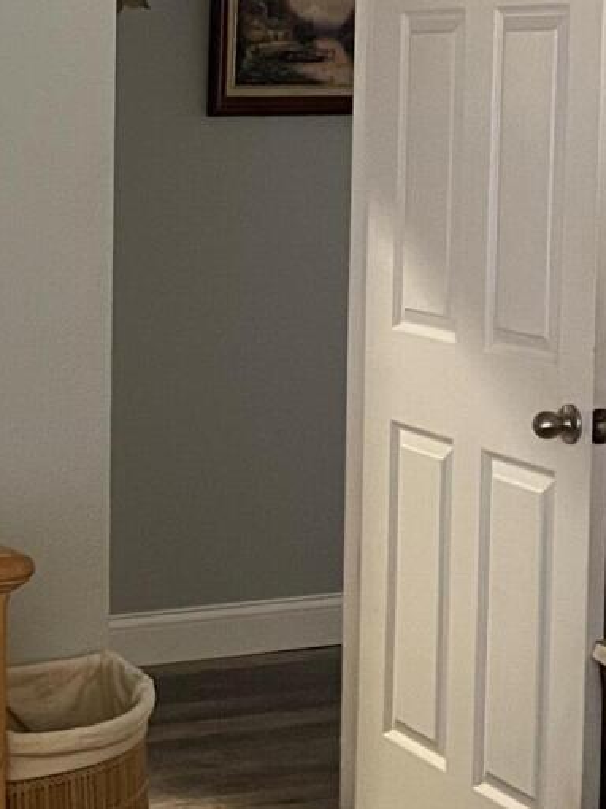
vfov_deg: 19.2
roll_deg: -0.5
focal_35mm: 102
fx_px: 2383
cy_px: 228
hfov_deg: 14.3
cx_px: -5
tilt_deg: -2.6
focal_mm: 4.2
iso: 640
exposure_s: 1/30
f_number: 1.6
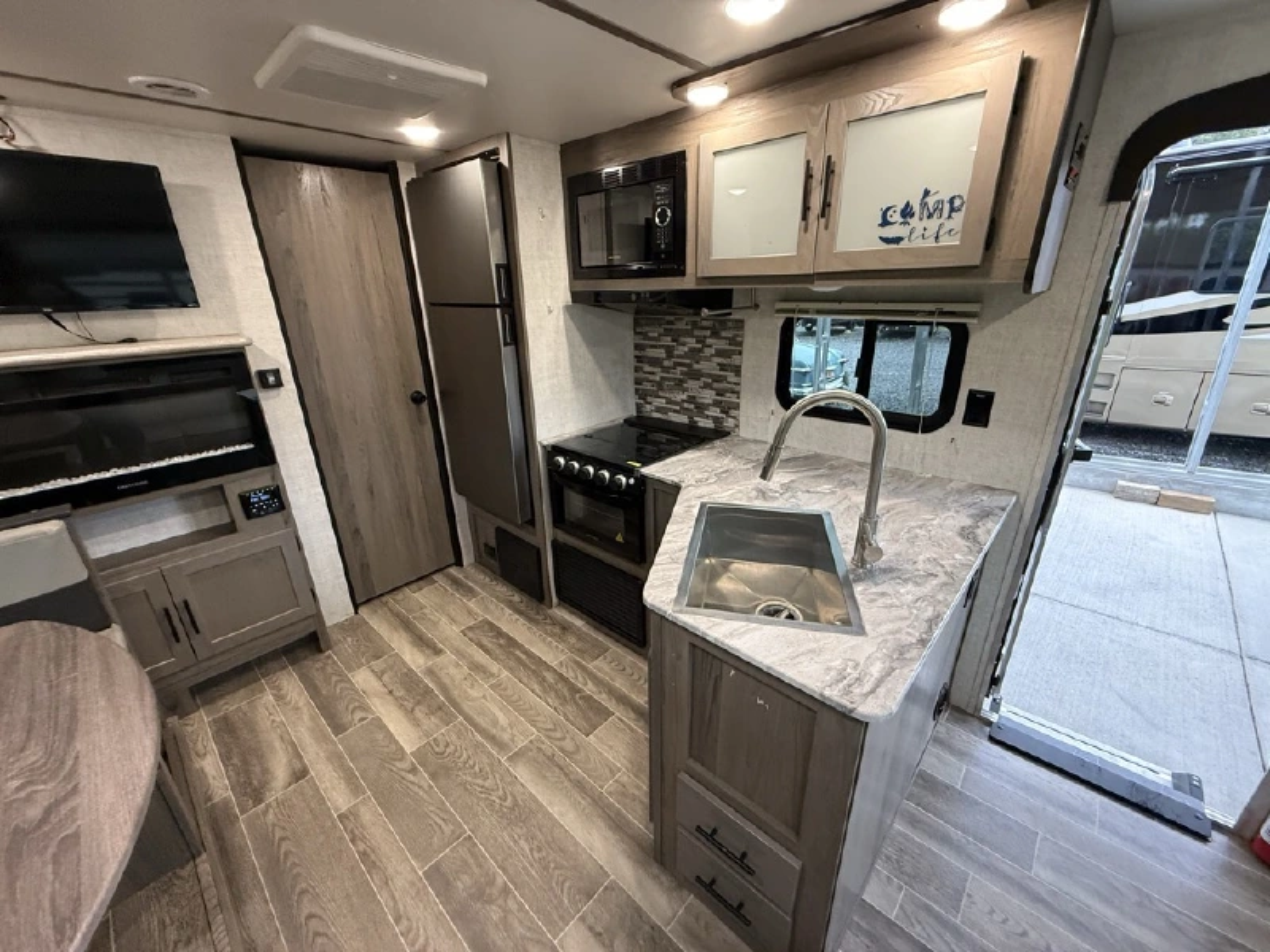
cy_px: 476
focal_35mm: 14
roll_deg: +3.8
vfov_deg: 85.7
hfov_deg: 102.1
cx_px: 635
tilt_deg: -17.7
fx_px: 514
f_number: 2.2
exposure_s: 1/60
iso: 400
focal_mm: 2.22
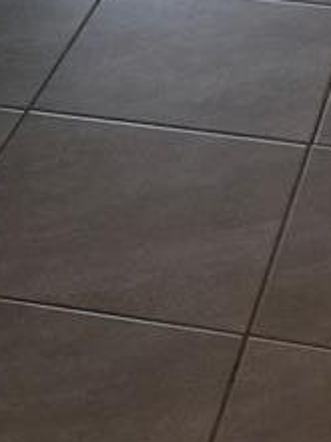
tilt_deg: -8.0
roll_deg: +1.6
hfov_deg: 11.3
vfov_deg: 12.5
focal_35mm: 131
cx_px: 140
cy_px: -544
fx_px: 1670
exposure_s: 1/181
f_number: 1.78
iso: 80
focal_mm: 6.76
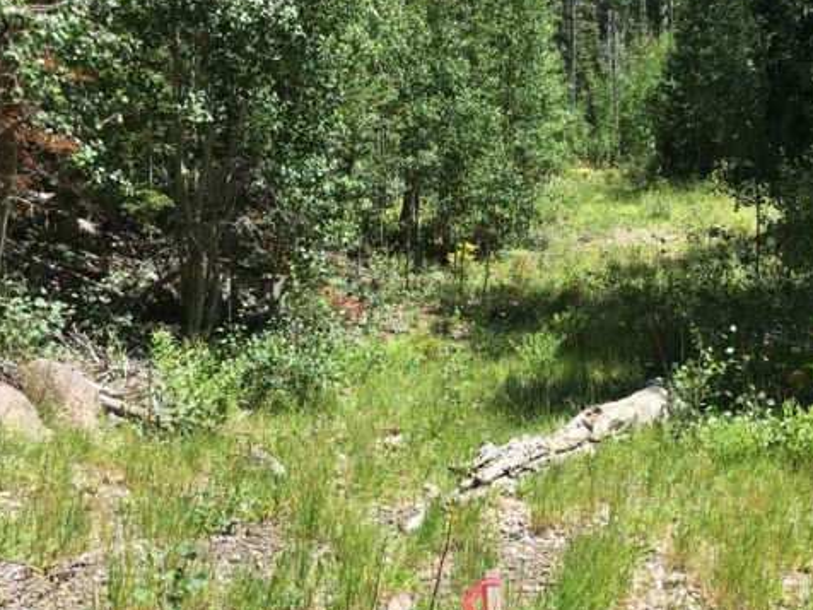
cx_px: 536
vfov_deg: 36.6
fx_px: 916
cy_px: 388
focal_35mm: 39
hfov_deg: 47.2
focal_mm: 4.15
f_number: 2.2
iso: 25
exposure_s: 1/712
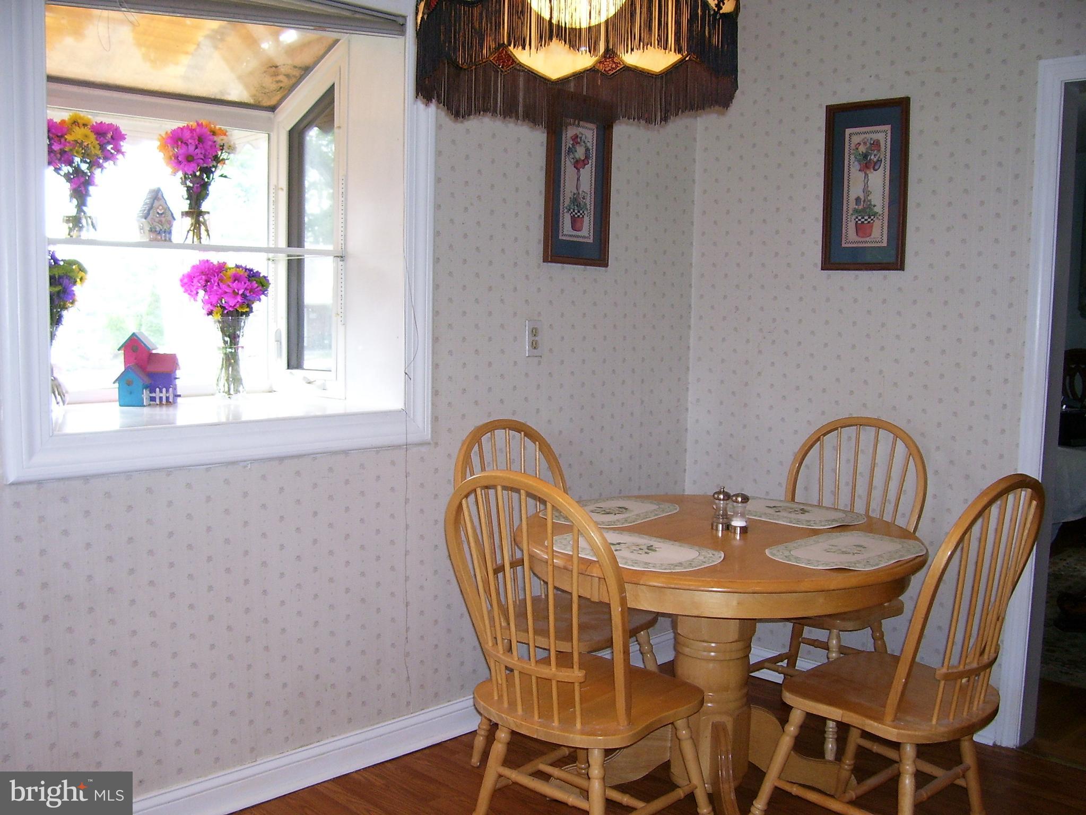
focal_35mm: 34
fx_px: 1067
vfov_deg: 41.8
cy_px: 408
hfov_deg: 53.9
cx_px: 543
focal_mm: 5.6
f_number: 2.7
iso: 125
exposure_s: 1/60
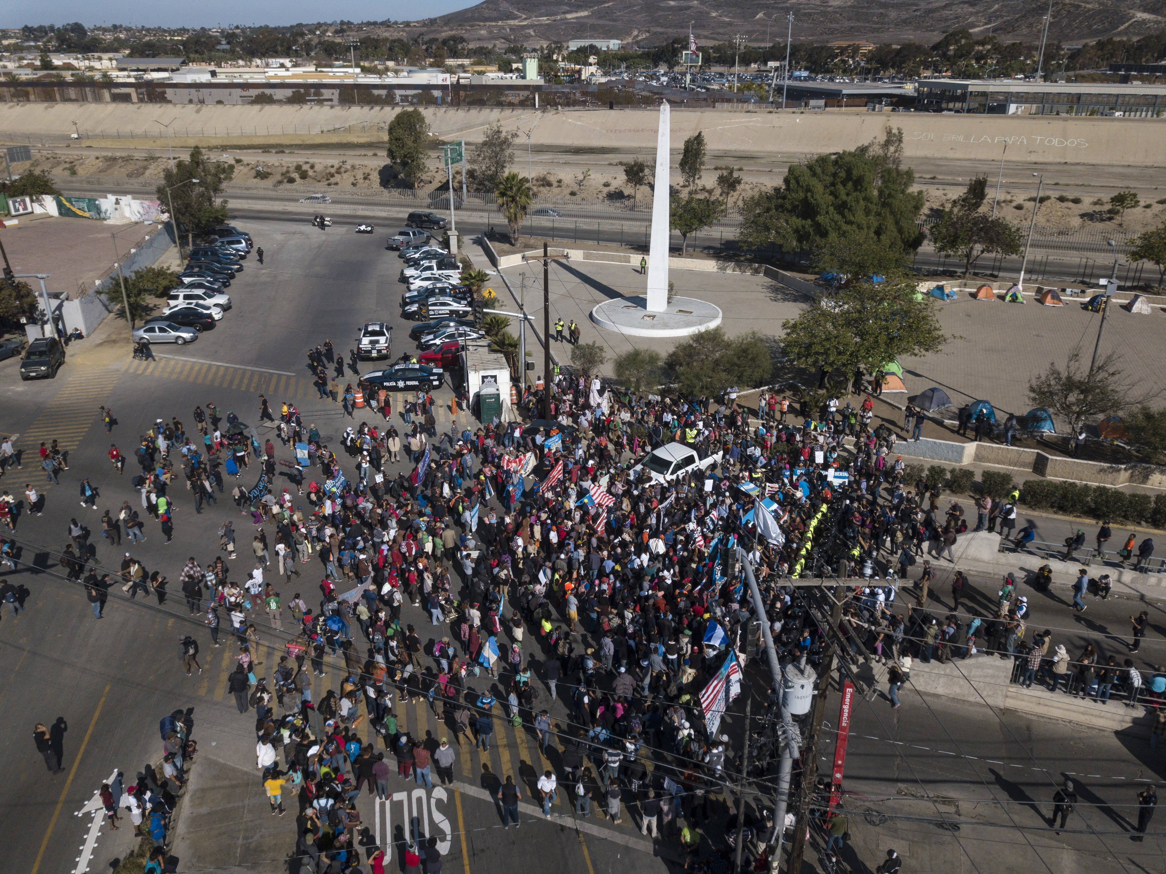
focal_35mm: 26
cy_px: 437
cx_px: 583
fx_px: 876
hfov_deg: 67.3
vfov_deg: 53.0
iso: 100
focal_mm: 4.7
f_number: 2.2
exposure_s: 1/4000
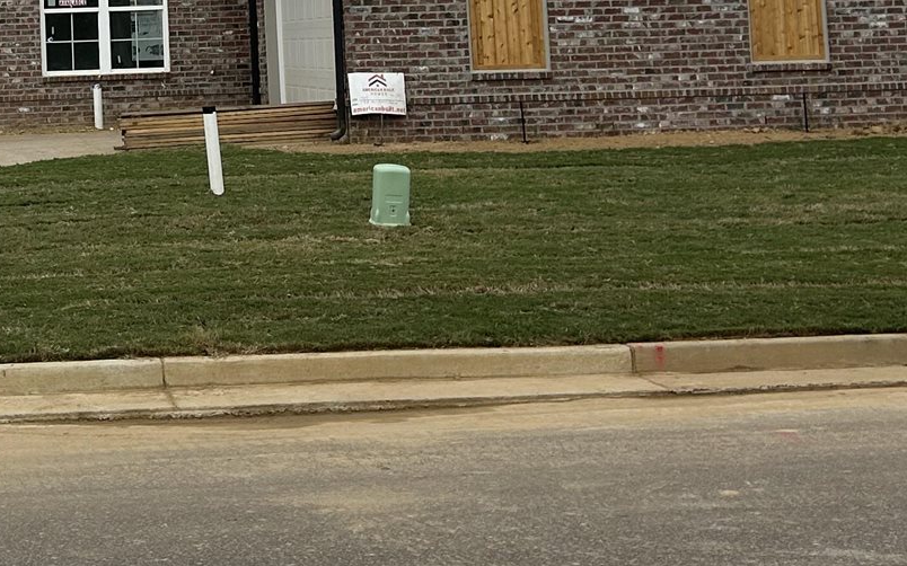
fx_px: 1952
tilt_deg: +4.4
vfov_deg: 15.7
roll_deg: +2.1
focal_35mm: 79
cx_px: 96
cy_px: -163
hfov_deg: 25.4
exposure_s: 1/5882
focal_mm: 5.7
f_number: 1.5
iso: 50
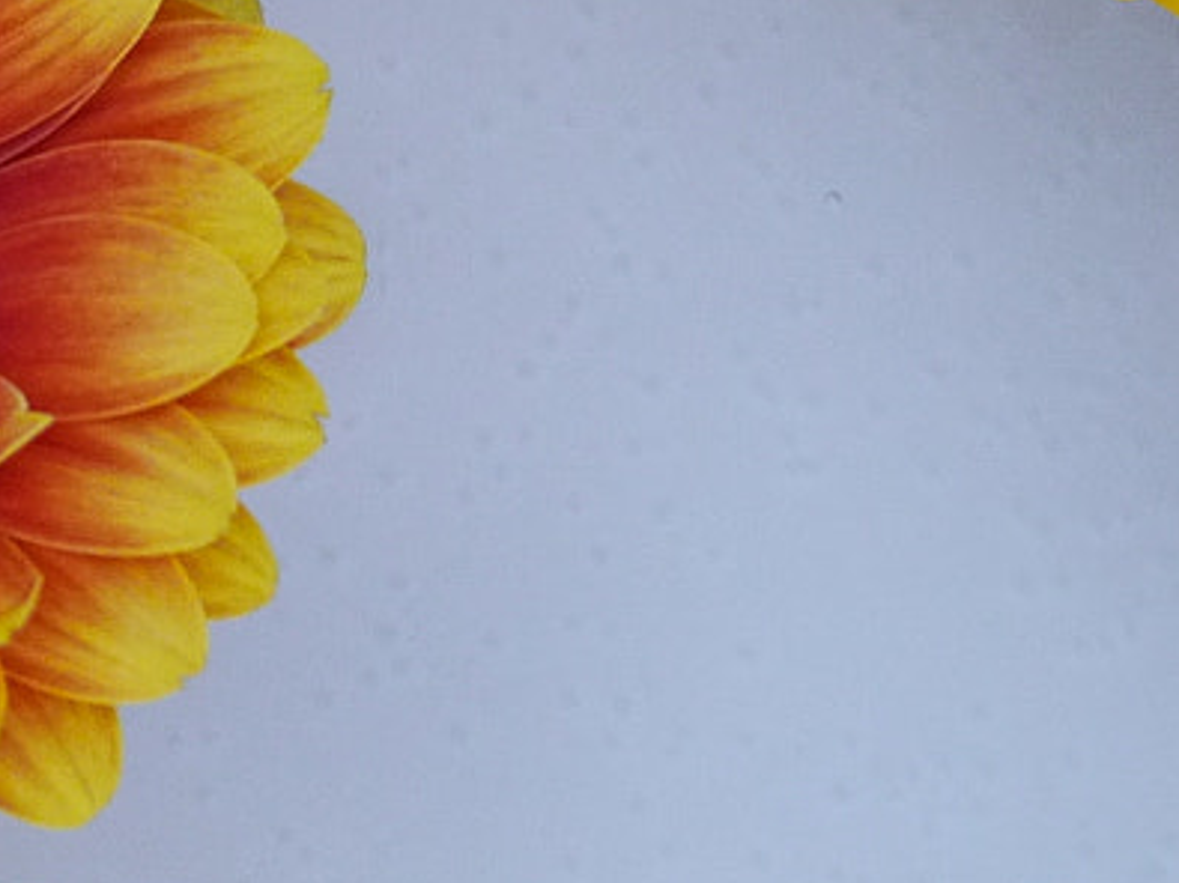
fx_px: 5516
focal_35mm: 162
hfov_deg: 11.8
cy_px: 277
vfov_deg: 9.1
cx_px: -409
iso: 1000
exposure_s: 1/60
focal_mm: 20
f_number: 2.2
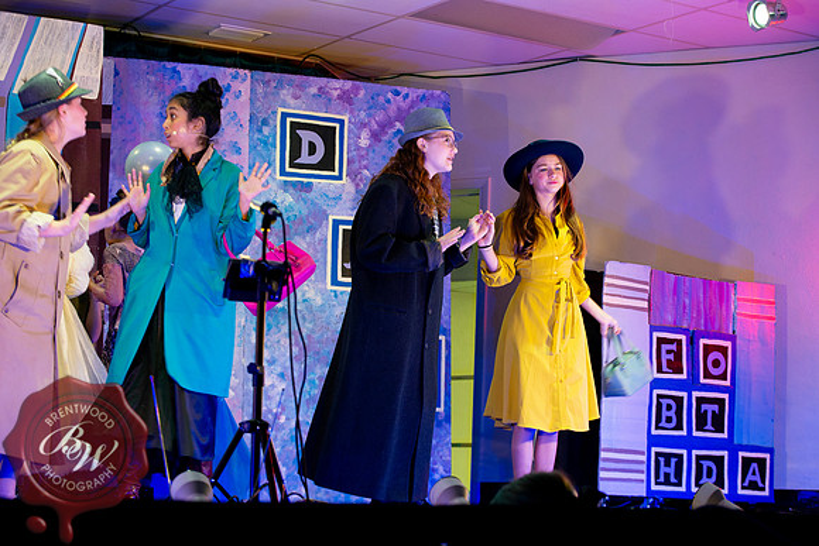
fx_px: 1593
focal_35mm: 70
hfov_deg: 28.8
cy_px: 273
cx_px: 410
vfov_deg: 19.5
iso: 1000
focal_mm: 70
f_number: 5
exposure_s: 1/60
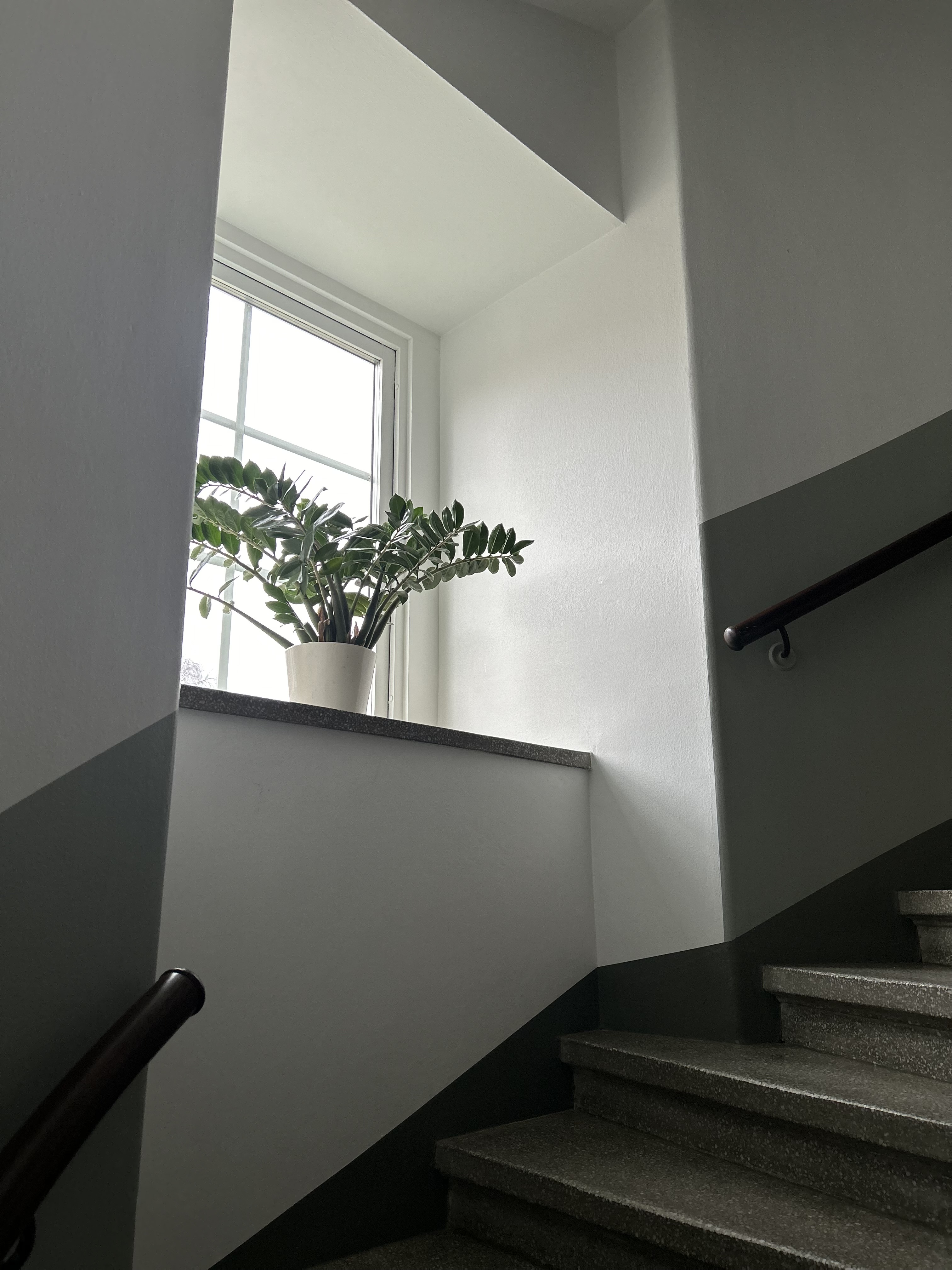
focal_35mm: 26
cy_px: 635
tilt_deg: +16.2
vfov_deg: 67.3
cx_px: 476
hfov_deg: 53.1
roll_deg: +0.8
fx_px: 953
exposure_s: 1/75
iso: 125
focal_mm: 5.7
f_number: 1.5
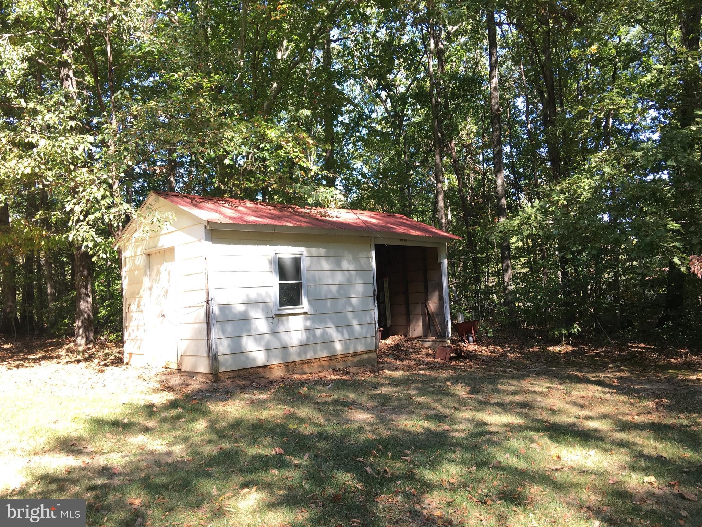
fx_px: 588
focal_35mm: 29
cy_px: 264
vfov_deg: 48.2
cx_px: 351
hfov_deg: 61.7
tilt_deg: +4.6
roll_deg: +4.0
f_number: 2.2
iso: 25
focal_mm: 4.15
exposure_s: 1/133
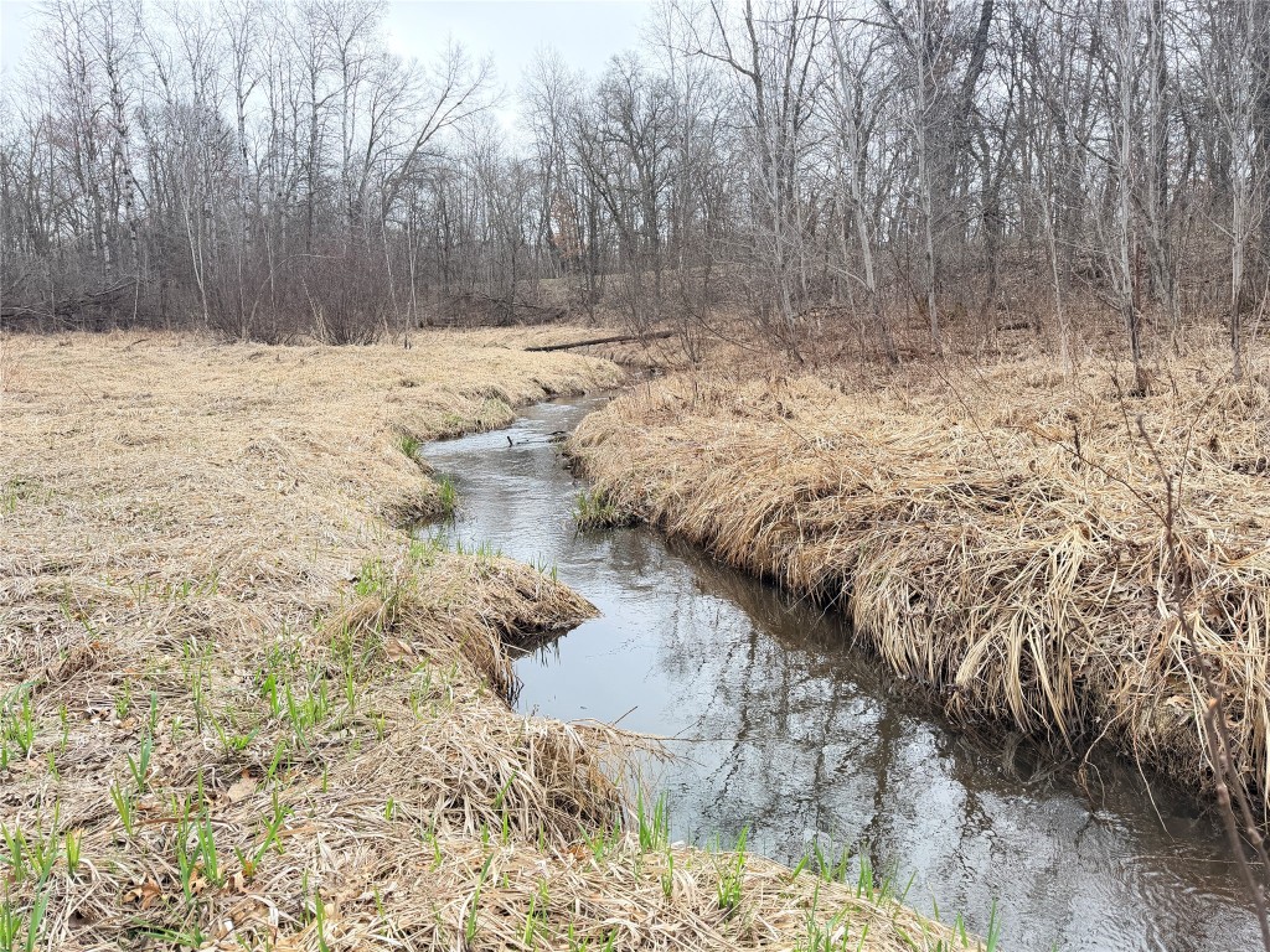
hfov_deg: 71.6
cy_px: 476
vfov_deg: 56.8
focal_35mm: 24
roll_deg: +0.9
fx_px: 881
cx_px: 635
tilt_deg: -10.2
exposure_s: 1/943
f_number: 1.78
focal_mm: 6.76
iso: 100
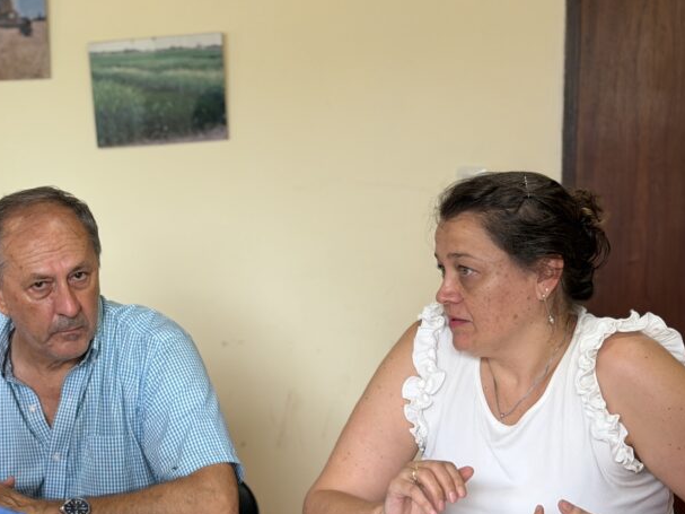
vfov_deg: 18.0
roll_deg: +0.2
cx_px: 202
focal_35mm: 81
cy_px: 412
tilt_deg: -10.4
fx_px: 1603
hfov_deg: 24.0
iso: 50
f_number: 1.78
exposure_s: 1/50
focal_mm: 6.76
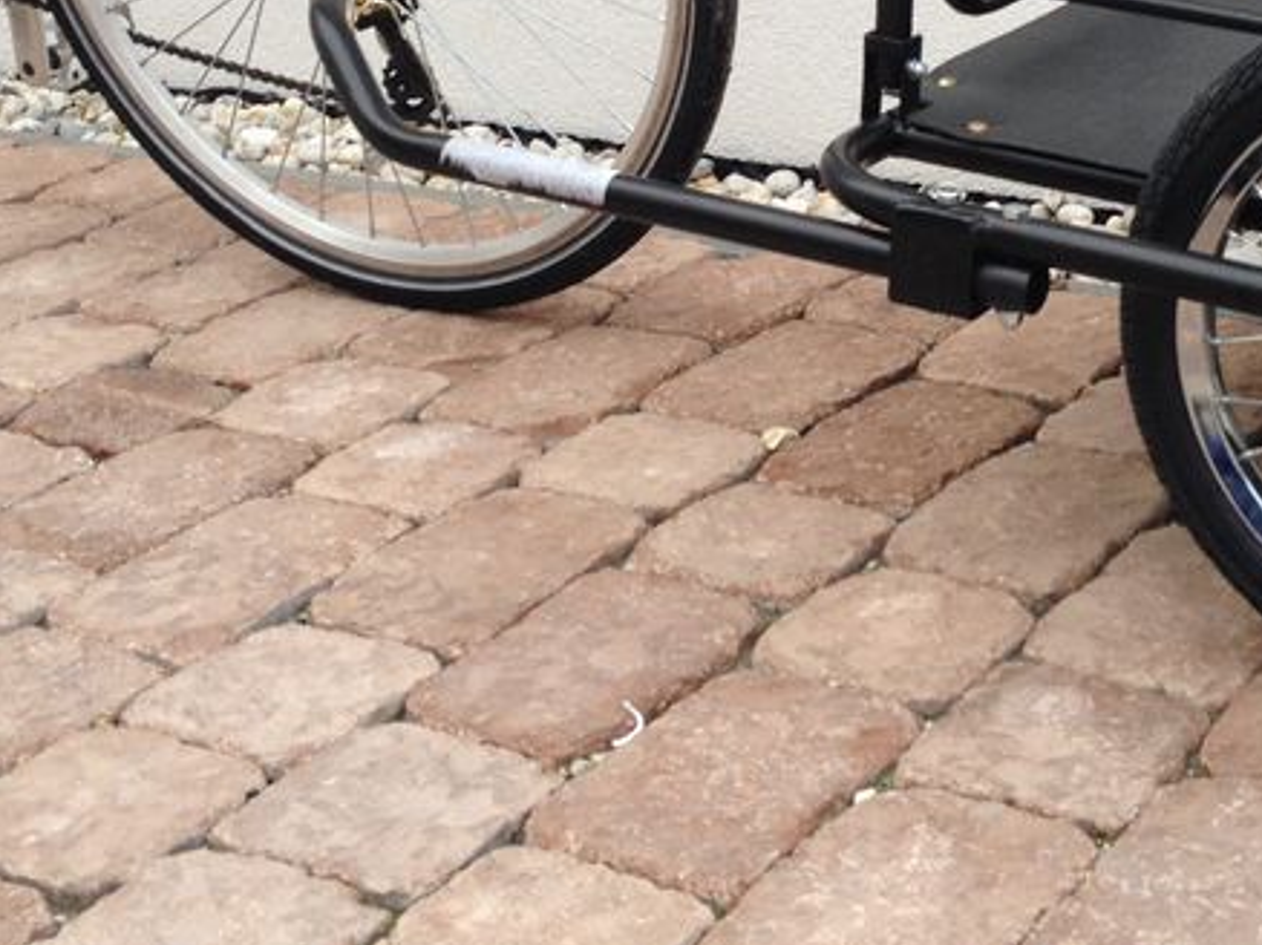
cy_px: -52
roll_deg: +2.5
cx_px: 876
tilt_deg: -10.3
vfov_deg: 17.9
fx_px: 2915
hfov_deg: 24.3
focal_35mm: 80
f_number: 2.4
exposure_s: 1/30
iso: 50
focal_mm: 4.28
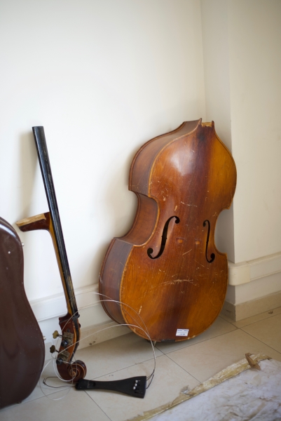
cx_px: 140
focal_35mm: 50
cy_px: 210
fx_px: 584
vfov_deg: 39.6
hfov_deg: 27.0
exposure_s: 1/125
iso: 250
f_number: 2
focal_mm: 50
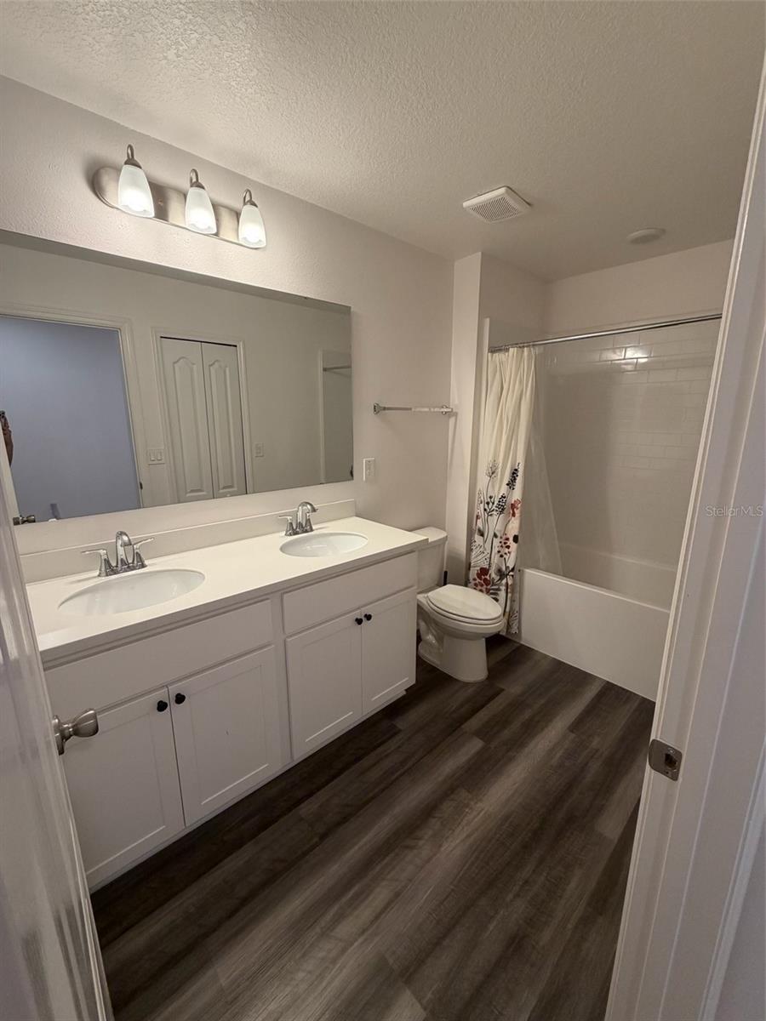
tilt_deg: -13.7
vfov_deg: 102.1
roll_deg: -0.8
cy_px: 510
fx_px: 413
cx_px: 383
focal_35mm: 14
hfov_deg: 85.7
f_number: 2.2
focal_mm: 2.22
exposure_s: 1/120
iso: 200
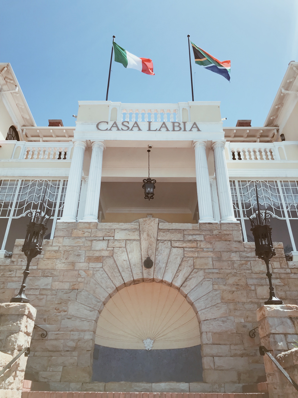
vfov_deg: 63.4
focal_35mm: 28
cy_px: 199
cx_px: 149
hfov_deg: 49.7
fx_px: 321
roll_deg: -0.4
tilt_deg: +31.2
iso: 20
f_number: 1.8
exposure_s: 1/1681
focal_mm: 3.99
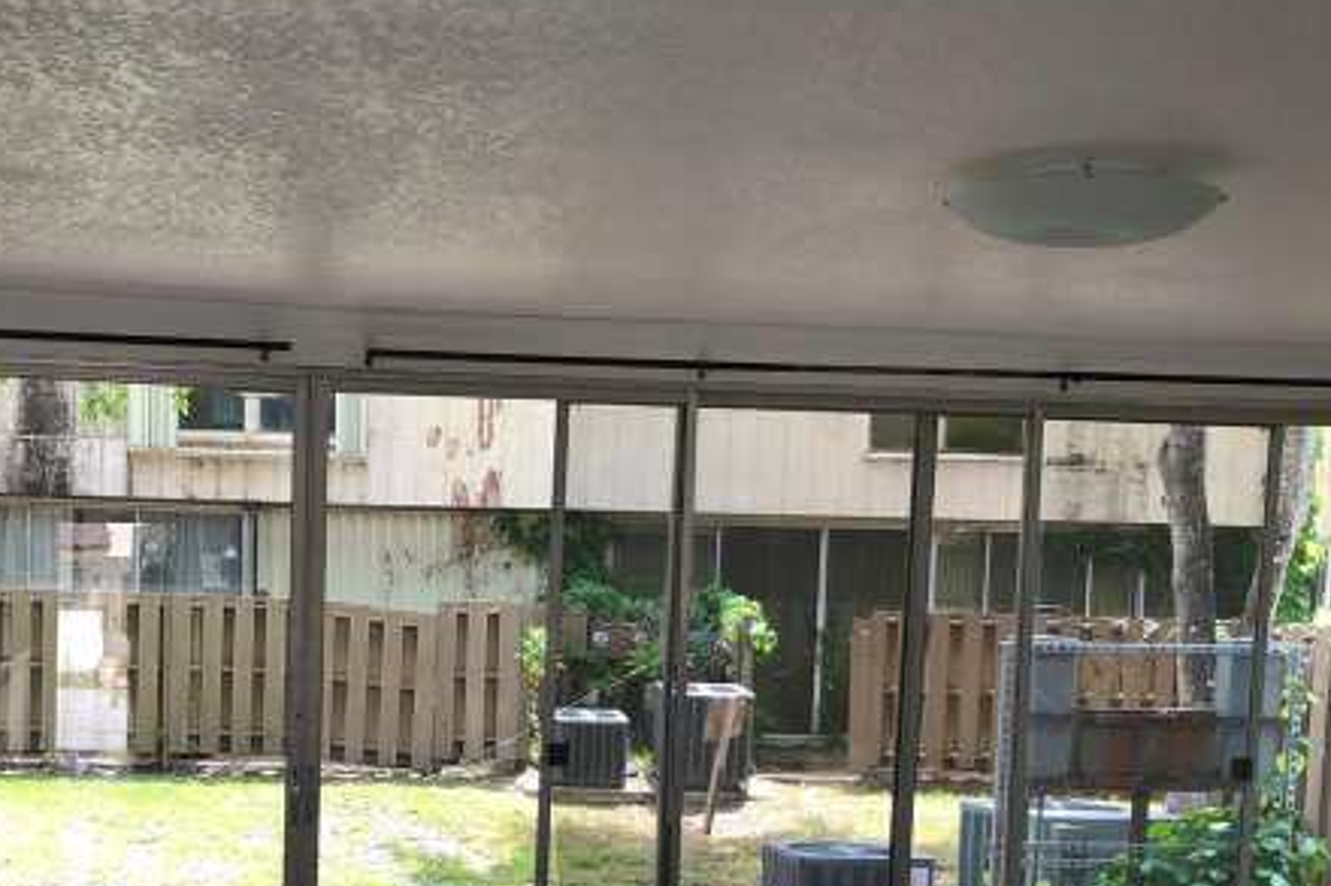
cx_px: 369
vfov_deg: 25.0
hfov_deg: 36.8
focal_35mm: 53
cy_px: 726
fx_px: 1959
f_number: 1.8
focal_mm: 4
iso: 25
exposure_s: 1/120
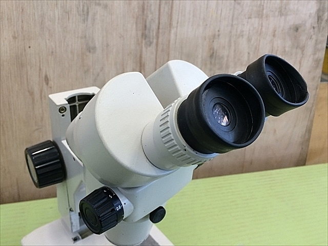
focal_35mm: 29
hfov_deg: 61.7
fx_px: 275
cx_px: 164
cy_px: 123
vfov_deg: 48.2
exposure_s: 1/30
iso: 64
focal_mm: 4.15
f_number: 2.2
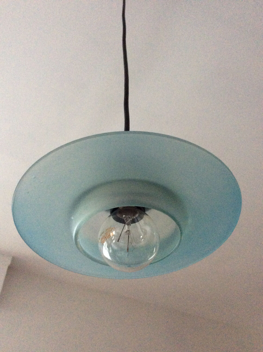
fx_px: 325
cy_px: 176
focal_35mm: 32
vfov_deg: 56.9
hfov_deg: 44.1
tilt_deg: +45.2
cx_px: 132
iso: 320
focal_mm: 3.3
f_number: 2.4
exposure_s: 1/17
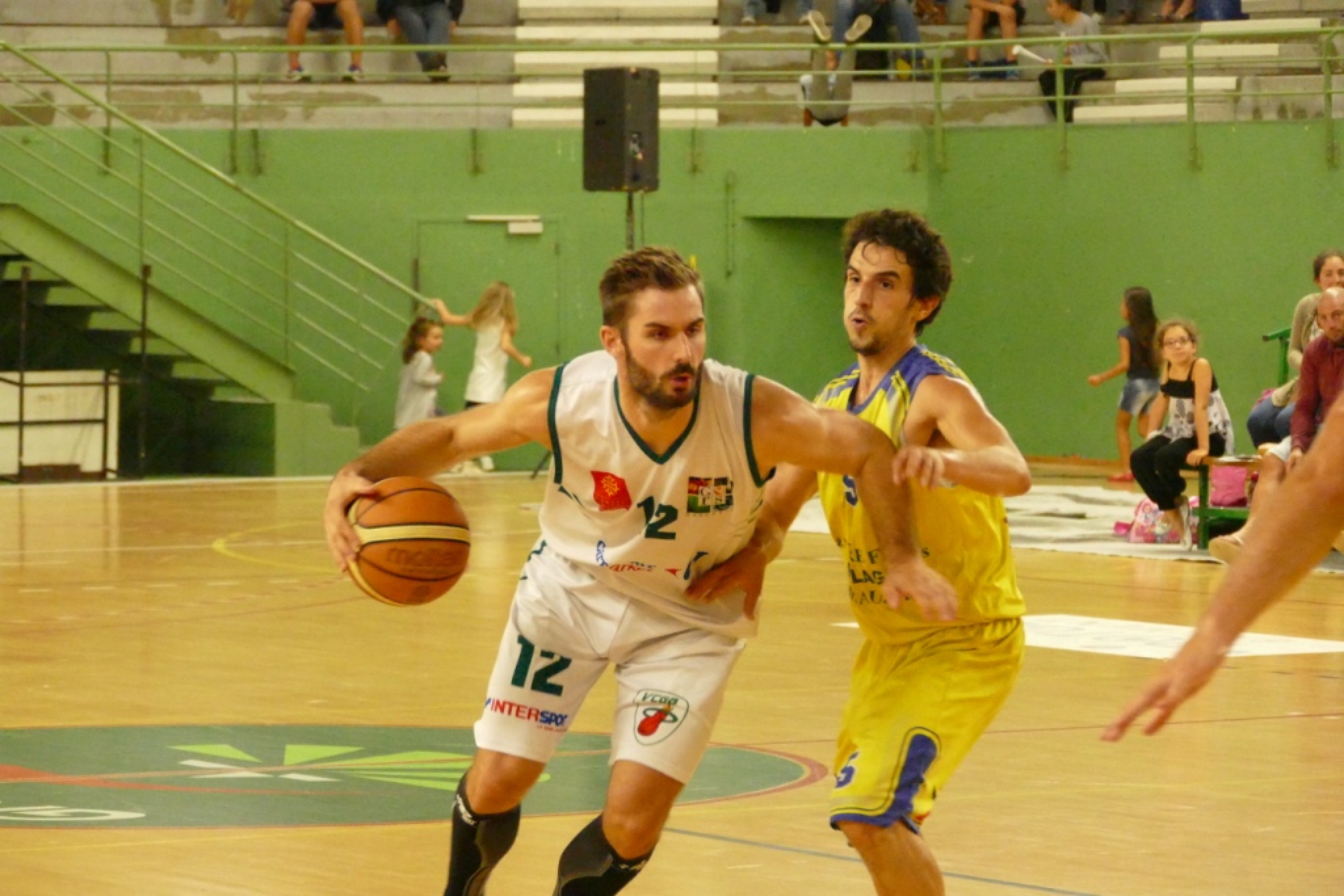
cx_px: 672
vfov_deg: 7.6
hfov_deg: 11.4
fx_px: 6720
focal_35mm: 180
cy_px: 448
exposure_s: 1/250
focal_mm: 65.81
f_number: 4
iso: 6400
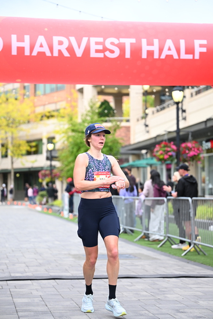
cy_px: 160
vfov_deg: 24.2
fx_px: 745
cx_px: 106
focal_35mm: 84
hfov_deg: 16.3
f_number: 2.8
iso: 1000
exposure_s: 1/1600
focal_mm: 84
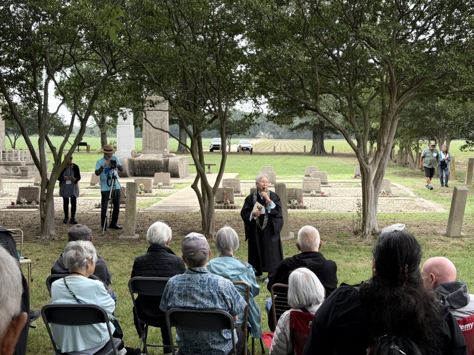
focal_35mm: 48
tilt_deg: -4.6
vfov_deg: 30.3
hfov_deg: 39.7
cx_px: 237
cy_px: 178
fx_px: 657
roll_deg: -0.8
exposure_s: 1/566
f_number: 1.78
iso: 80
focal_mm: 6.76
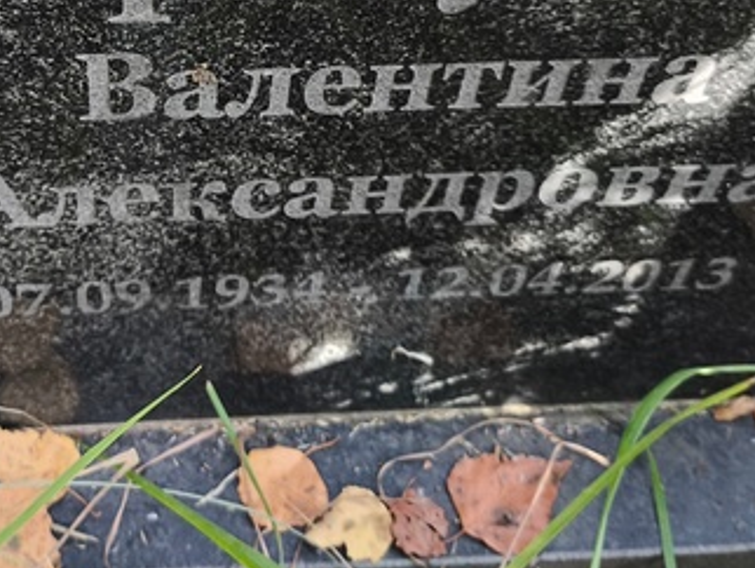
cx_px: 238
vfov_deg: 23.0
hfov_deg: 30.9
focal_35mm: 62
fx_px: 1353
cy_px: 38
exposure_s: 1/100
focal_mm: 4.71
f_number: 1.7
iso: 64
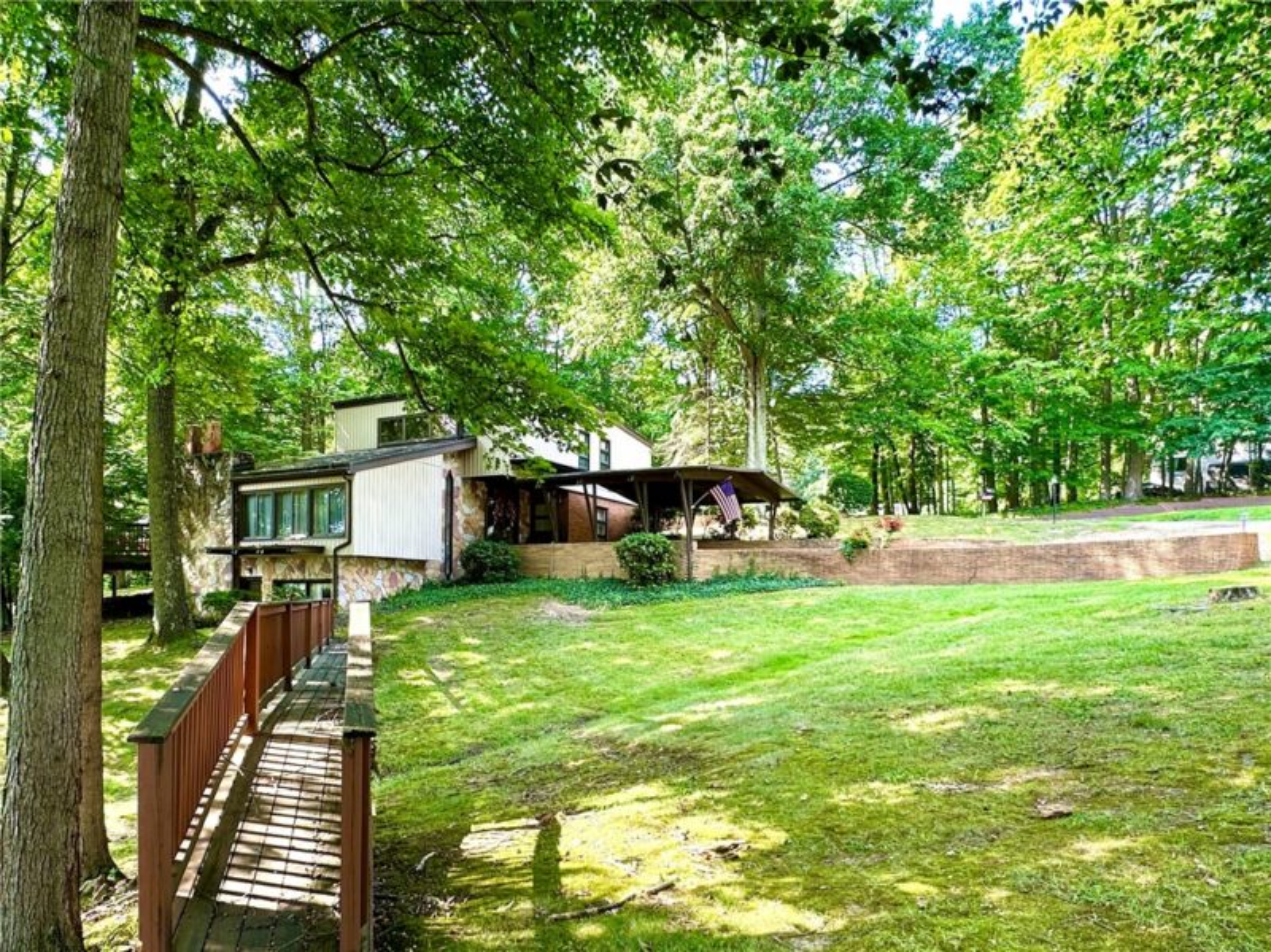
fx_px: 514
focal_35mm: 14
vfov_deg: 85.6
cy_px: 476
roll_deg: +0.5
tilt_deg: +0.2
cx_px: 636
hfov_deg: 102.1
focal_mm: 2.22
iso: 40
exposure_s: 1/99
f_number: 2.2
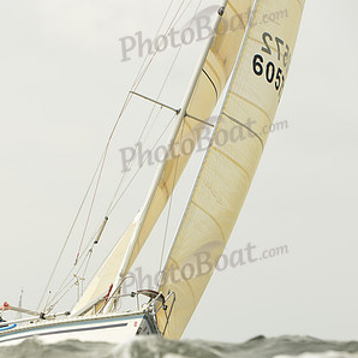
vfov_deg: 7.8
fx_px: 2609
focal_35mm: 223
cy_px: 220
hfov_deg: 7.8
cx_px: 58
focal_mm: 135
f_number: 8
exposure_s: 1/1250
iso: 320
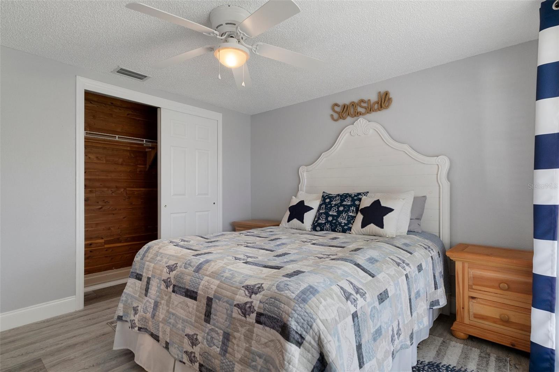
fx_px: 256
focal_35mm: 16
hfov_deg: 95.0
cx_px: 280
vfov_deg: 72.0
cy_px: 186
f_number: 8
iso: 320
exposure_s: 1/3
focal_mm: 11
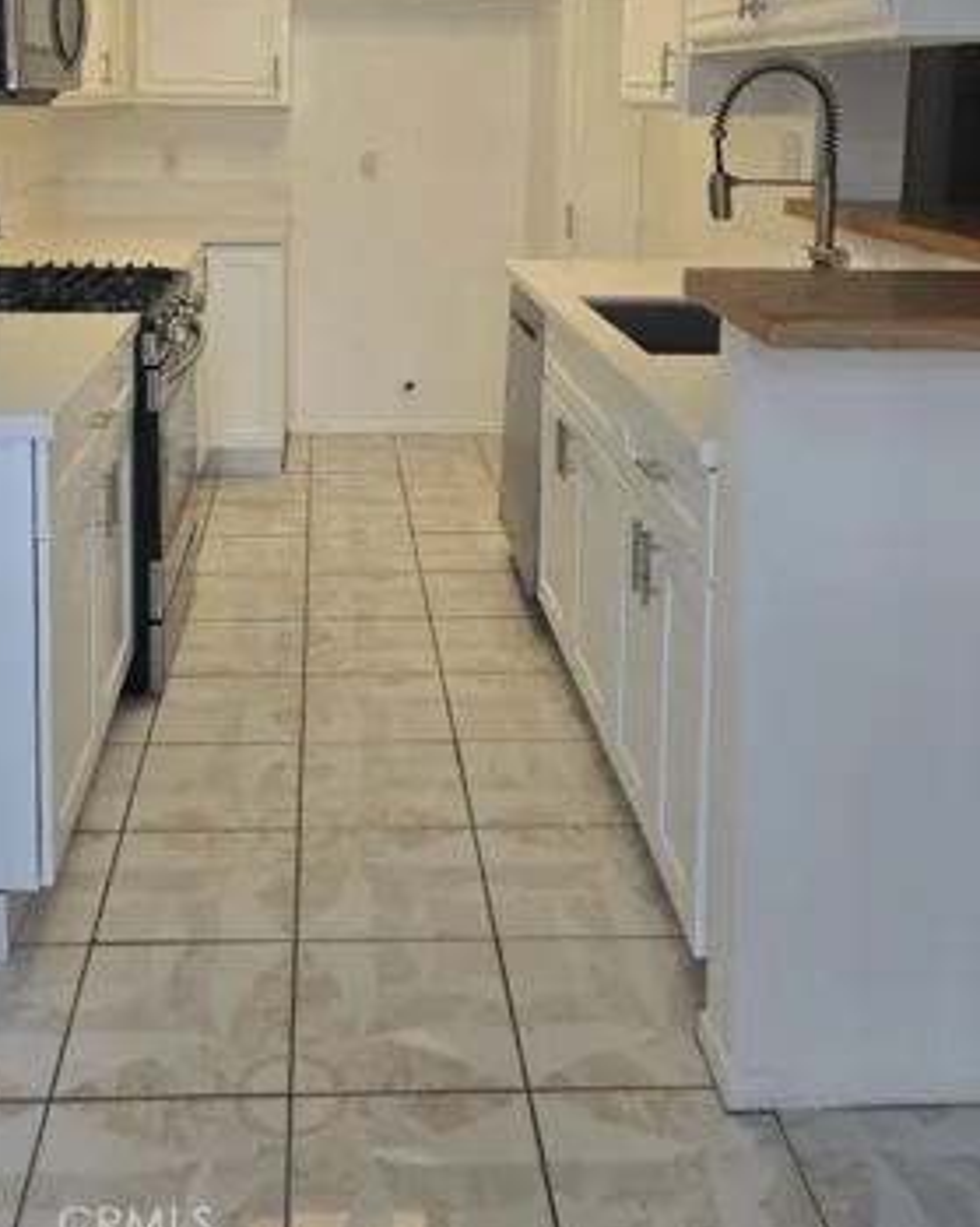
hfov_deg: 40.9
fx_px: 1306
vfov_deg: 47.8
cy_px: 267
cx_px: 372
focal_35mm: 36
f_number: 1.8
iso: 40
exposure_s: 1/120
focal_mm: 5.4
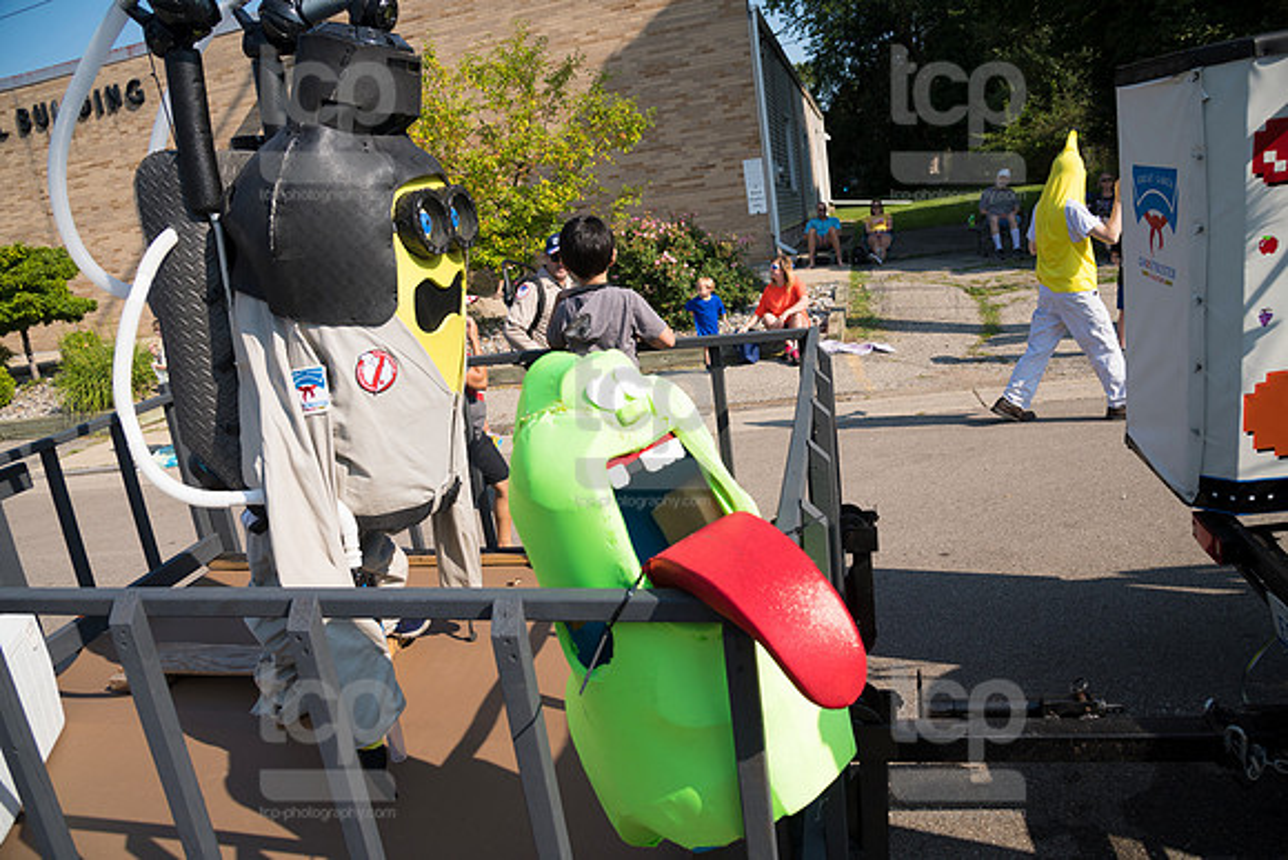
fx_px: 859
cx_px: 644
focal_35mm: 24
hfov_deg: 73.7
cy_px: 430
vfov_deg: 53.2
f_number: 6.3
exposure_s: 1/800
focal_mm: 24
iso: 320
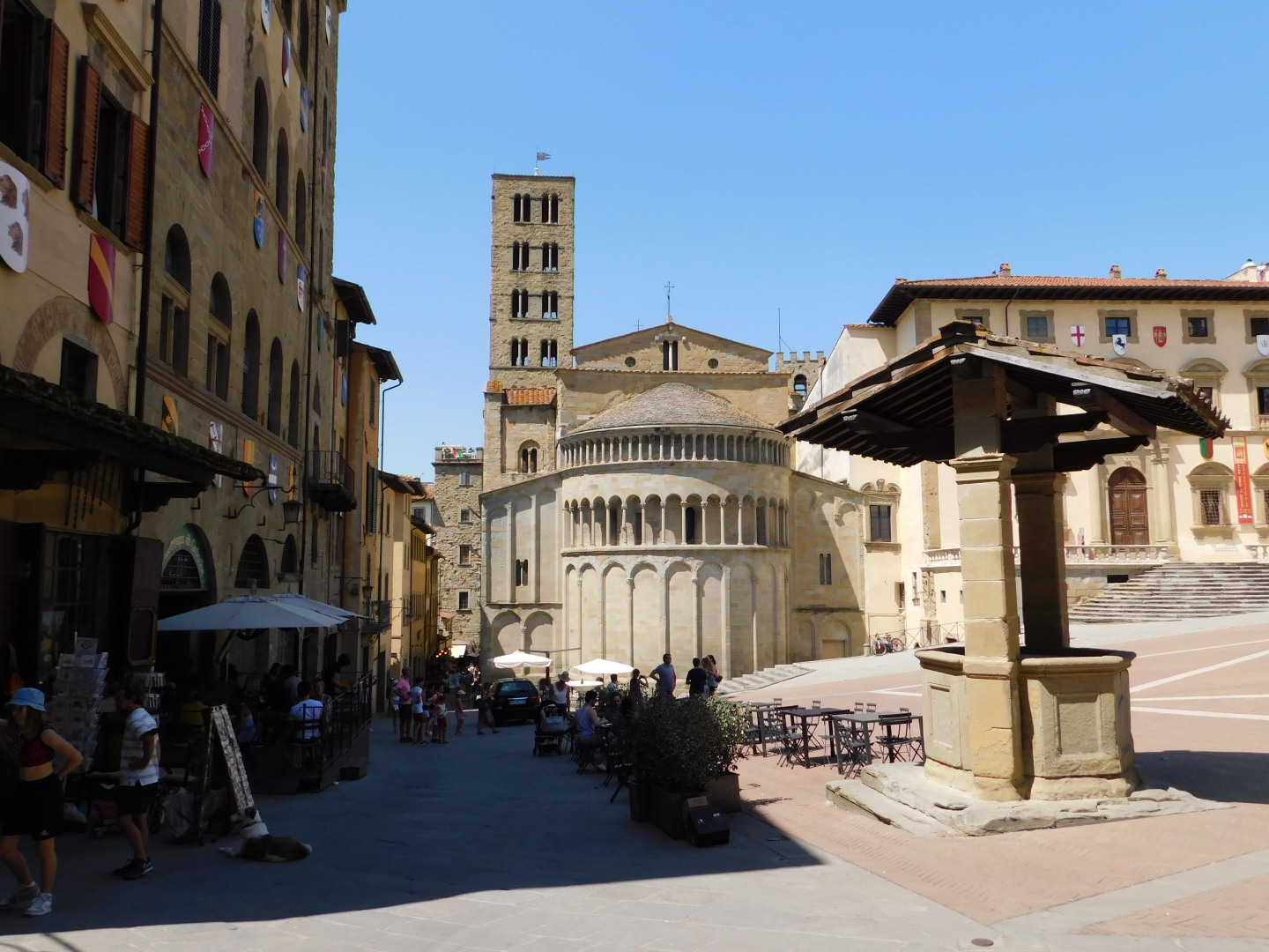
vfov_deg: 49.7
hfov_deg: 63.4
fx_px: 1026
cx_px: 634
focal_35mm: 28
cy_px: 476
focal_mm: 4.9
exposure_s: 1/1500
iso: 125
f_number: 3.2
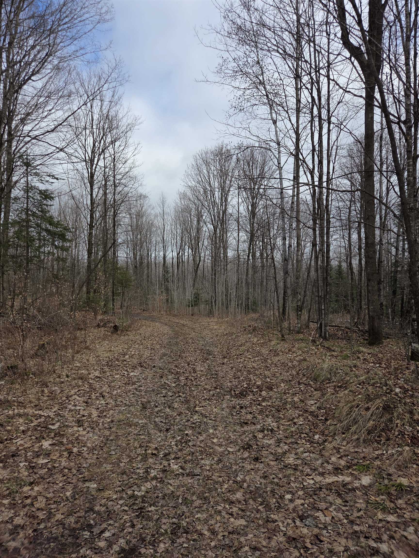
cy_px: 279
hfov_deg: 58.9
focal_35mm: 23
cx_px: 210
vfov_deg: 73.9
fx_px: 371
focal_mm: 5.4
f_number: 1.8
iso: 80
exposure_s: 1/4021
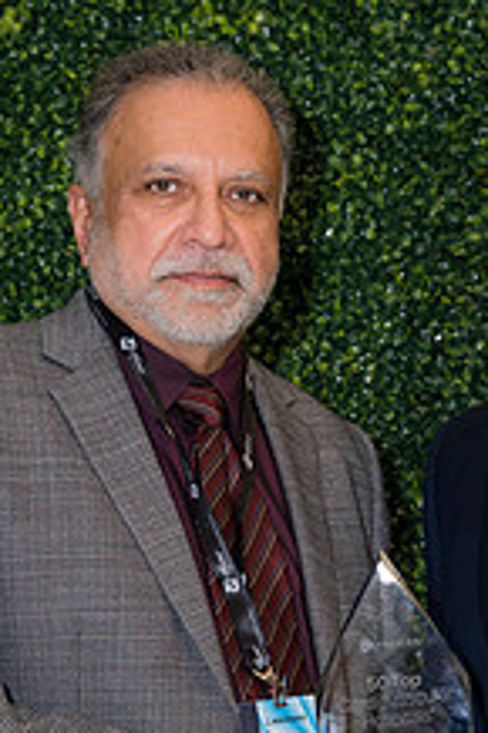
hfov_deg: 10.3
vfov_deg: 15.4
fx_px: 2688
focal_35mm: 132
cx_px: 384
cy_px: 595
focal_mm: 64
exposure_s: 1/160
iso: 400
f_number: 5
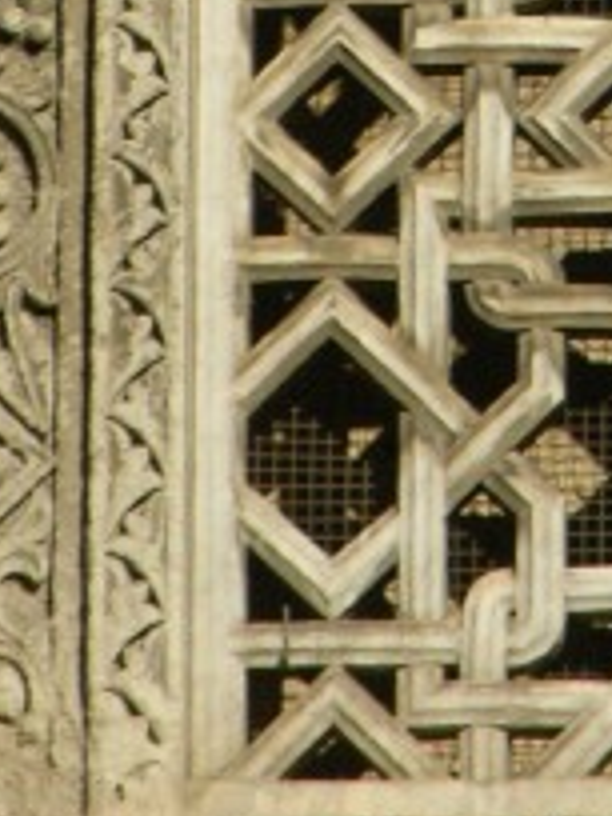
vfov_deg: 1.9
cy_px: -568
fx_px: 24869
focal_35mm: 1055
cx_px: 704
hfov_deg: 1.4
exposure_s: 1/379
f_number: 5.9
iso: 50
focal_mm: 71.2
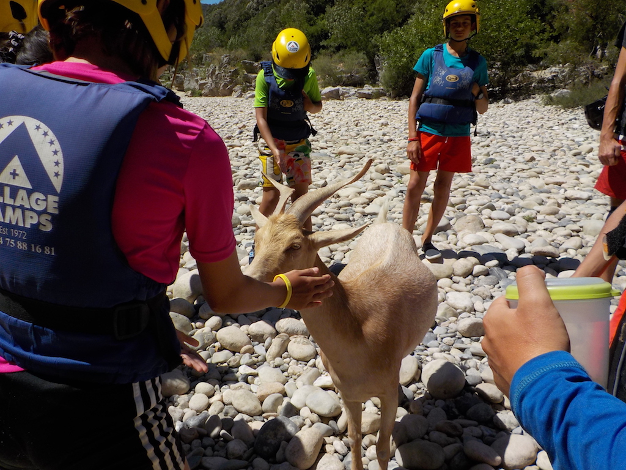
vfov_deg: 46.8
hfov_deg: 60.0
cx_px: 313
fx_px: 543
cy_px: 235
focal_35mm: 30
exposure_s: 1/2000
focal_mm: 4.1
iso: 125
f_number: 3.3
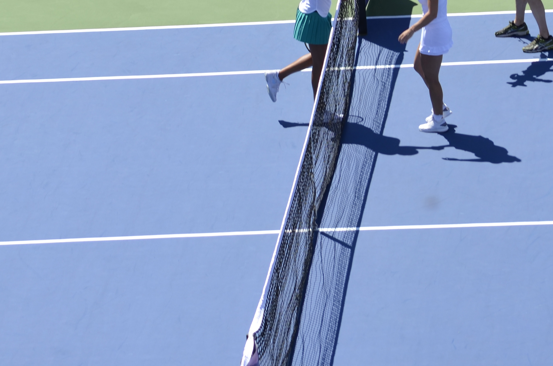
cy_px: -34
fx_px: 5825
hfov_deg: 5.4
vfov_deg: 3.6
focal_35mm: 380
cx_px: 254
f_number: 5.6
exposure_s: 1/500
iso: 100
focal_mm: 110
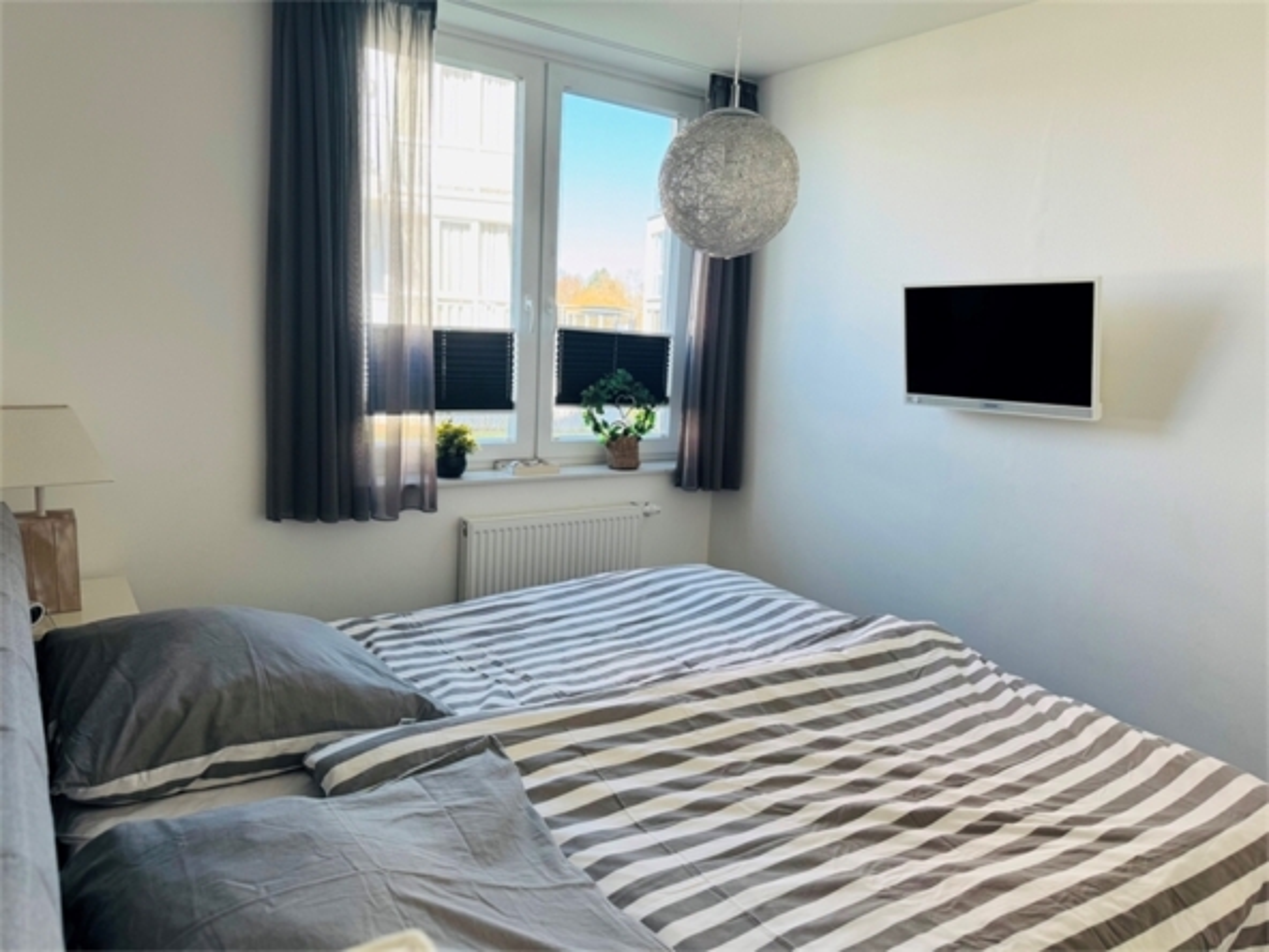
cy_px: 476
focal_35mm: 24
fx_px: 880
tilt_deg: -8.6
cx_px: 634
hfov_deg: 71.6
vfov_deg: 56.8
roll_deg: -2.9
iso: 64
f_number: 1.78
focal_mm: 6.76
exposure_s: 1/121
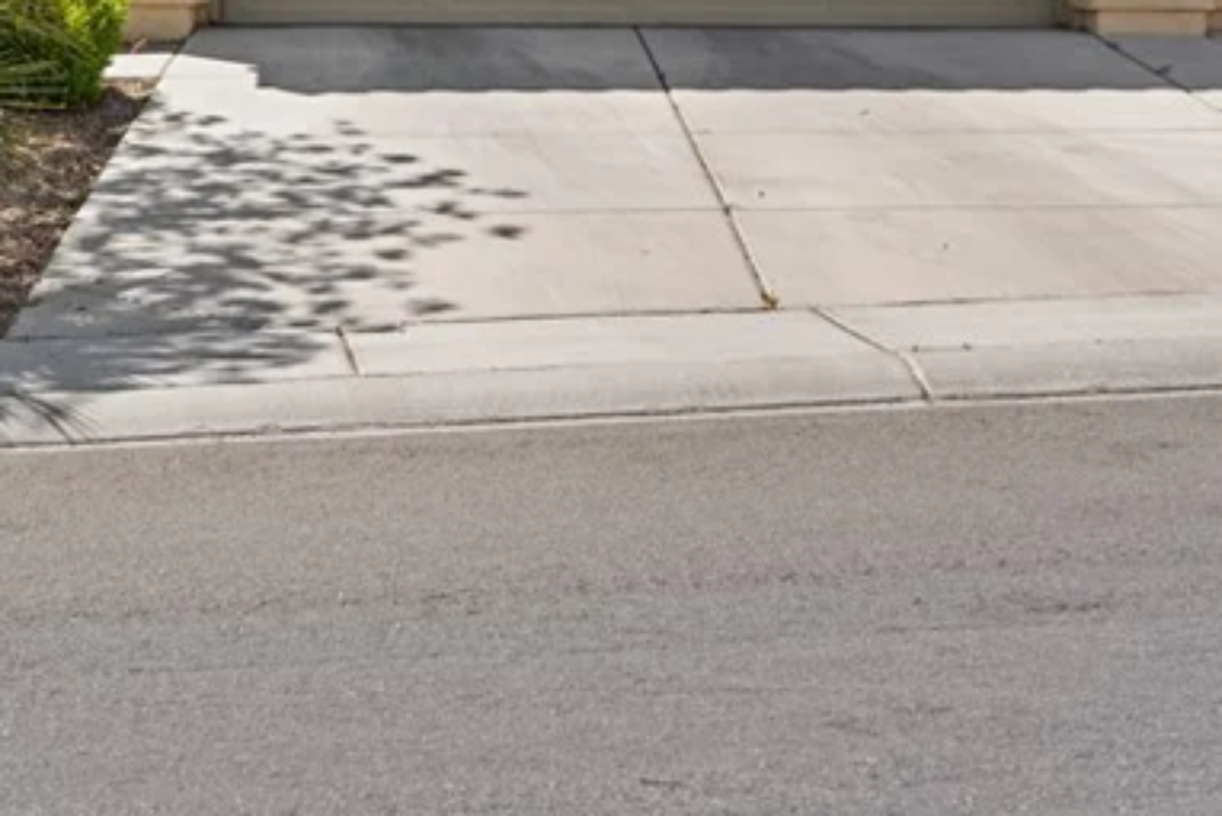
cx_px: 448
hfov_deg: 24.4
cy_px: -78
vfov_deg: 16.0
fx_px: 2818
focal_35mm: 83
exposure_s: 1/125
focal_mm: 31
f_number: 2.8
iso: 50
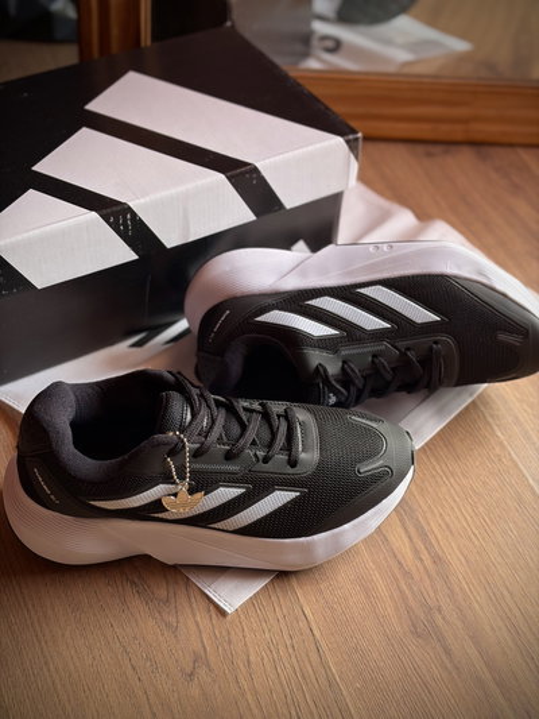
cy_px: 360
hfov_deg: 28.0
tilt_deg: -47.5
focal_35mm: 52
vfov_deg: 36.8
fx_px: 1079
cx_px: 270
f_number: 1.6
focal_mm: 5.96
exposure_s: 1/60
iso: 64
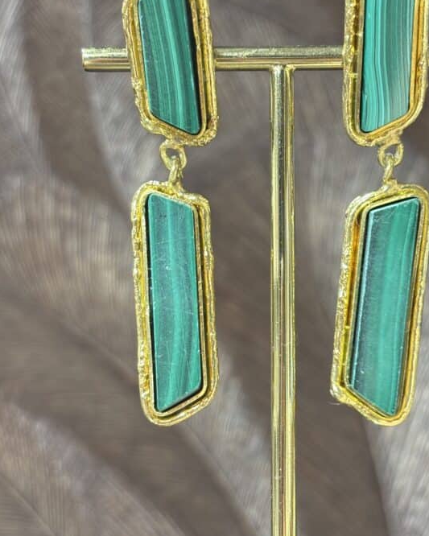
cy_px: 238
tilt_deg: +4.2
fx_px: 1238
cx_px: 269
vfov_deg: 24.4
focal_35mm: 78
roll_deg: -0.6
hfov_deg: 19.6
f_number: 1.6
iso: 80
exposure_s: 1/50
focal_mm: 5.96
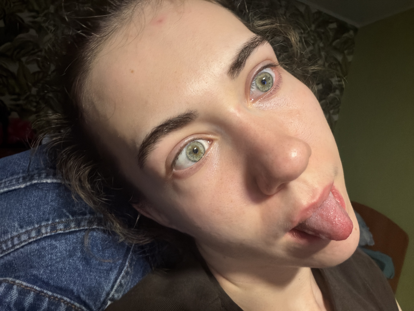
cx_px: 207
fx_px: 275
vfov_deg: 58.9
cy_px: 156
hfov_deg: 73.9
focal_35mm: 23
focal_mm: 2.71
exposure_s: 1/25
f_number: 1.9
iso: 320
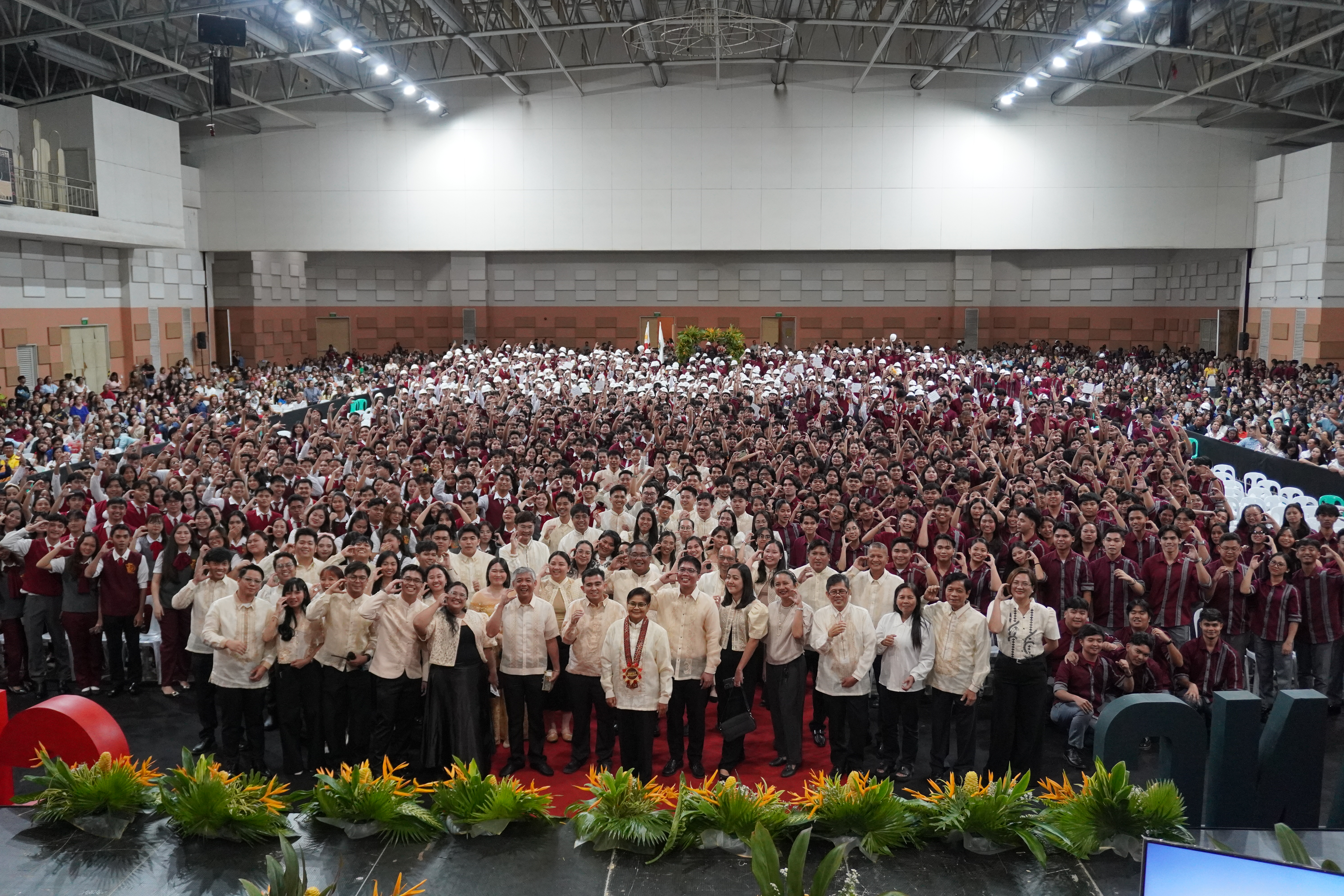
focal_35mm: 32
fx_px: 1176
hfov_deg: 59.5
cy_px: 448
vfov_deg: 41.7
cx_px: 672
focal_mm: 21
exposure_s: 1/160
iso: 2000
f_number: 4
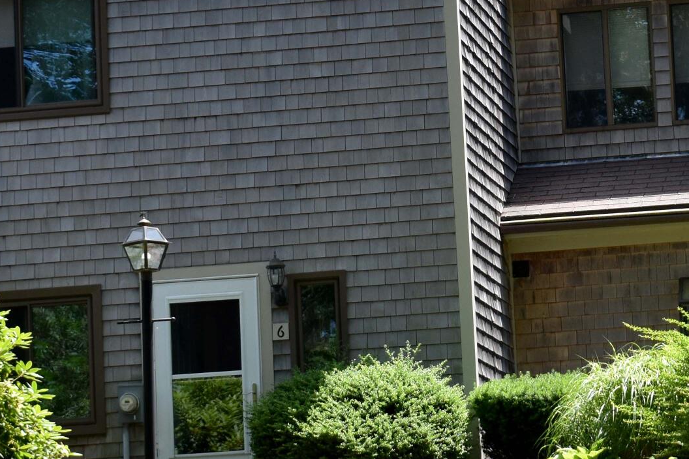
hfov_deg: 11.5
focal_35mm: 179
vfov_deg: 7.7
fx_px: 3426
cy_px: 168
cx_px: 512
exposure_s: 1/250
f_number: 8
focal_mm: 42
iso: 200
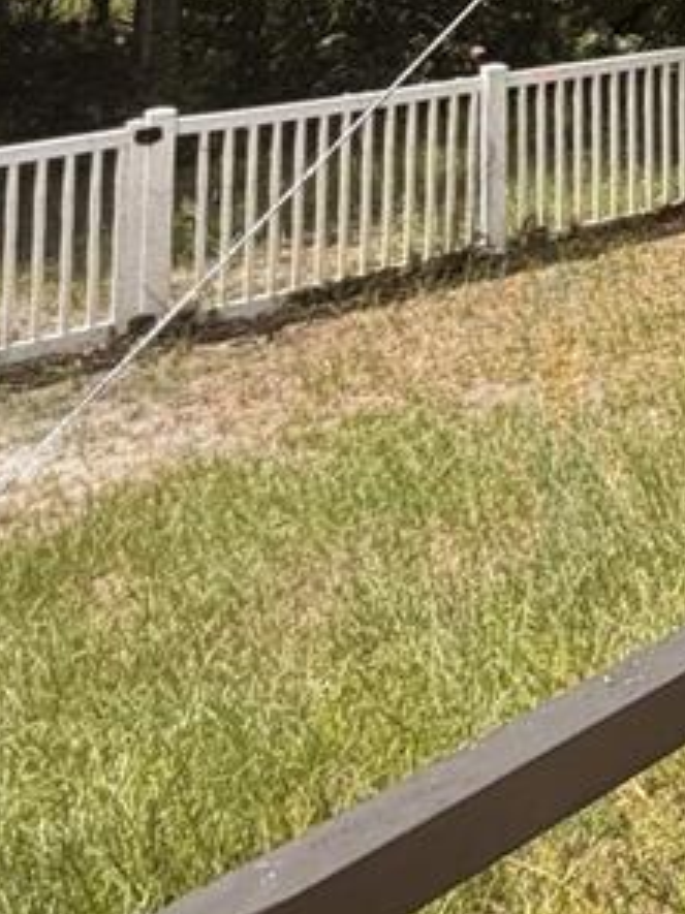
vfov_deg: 27.7
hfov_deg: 20.1
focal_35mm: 57
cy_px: -291
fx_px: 1505
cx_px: 1156
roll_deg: +1.3
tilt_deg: +4.4
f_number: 2.2
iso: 40
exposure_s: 1/672
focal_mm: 2.22
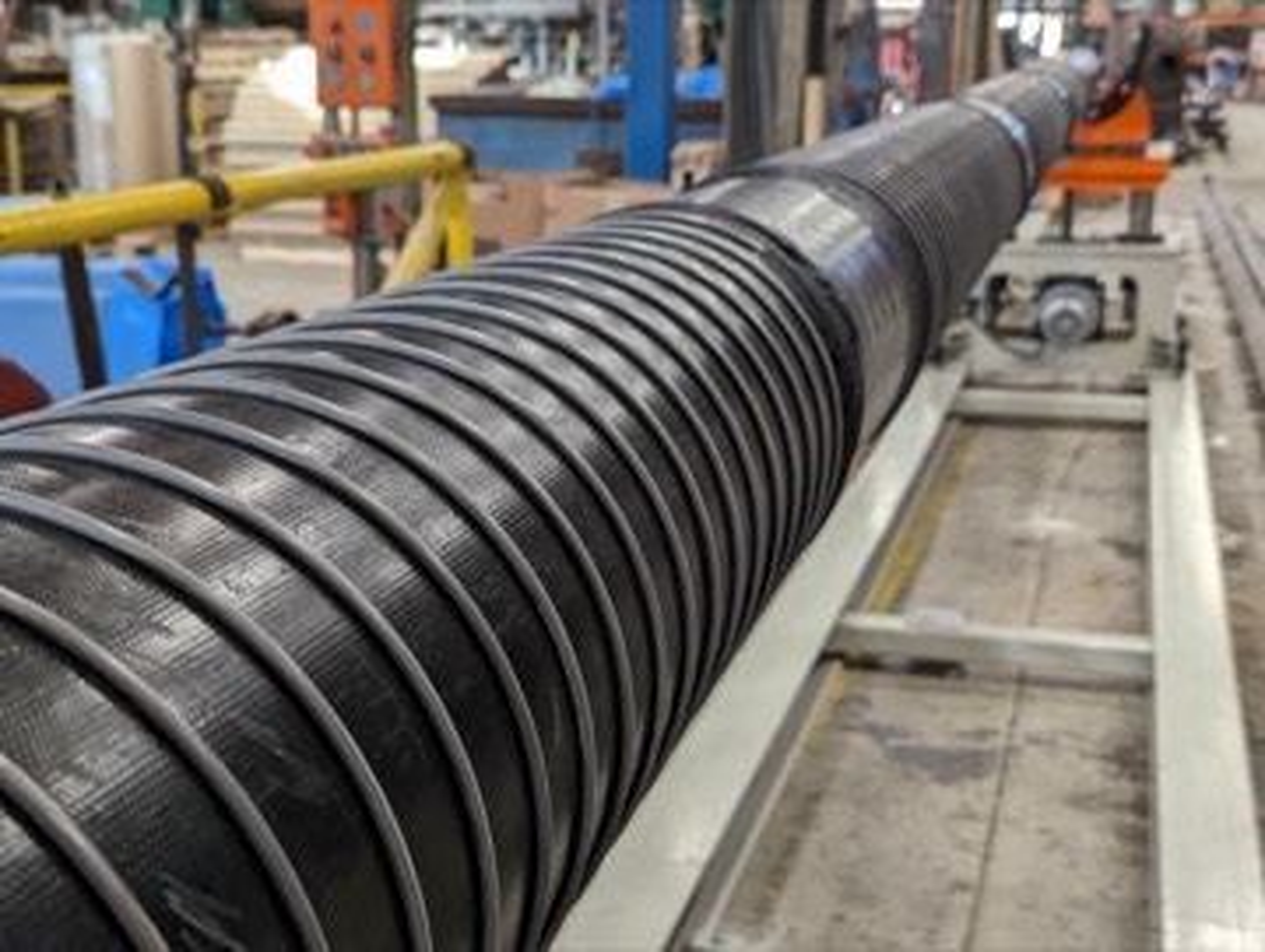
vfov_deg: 30.3
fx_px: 1756
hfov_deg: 39.6
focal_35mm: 48
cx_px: 632
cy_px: 476
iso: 539
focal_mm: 6.81
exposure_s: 1/120
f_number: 1.85
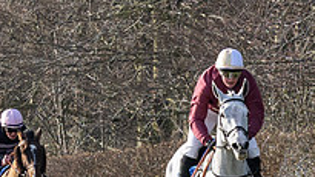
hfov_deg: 2.2
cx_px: 198
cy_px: 302
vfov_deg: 1.3
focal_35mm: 962
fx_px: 8030
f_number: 5
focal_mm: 105
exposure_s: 1/1250
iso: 400
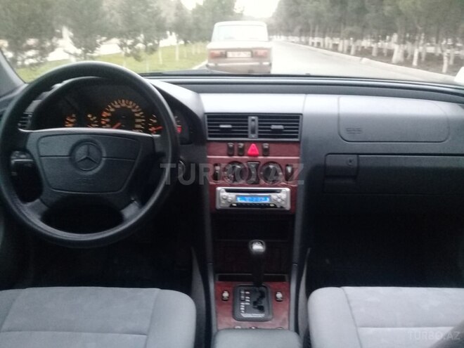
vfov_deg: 45.4
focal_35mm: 31
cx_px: 232
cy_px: 174
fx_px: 416
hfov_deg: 58.4
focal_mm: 3.3
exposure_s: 1/17
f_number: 2.2
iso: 320
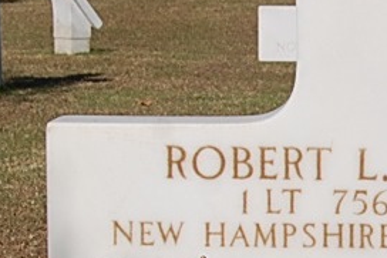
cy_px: 326
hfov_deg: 16.9
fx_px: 1278
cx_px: 373
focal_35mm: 119
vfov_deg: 11.2
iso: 200
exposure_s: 1/400
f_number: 10
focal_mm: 24
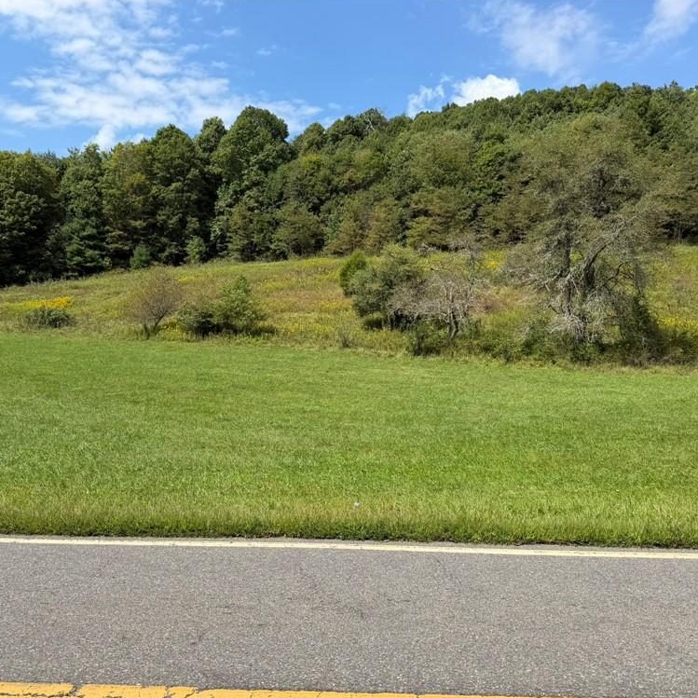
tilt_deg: +0.2
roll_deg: -2.3
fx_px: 662
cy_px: 354
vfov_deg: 55.6
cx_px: 306
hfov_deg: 55.5
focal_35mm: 29
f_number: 1.78
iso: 80
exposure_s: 1/3953
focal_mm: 6.76
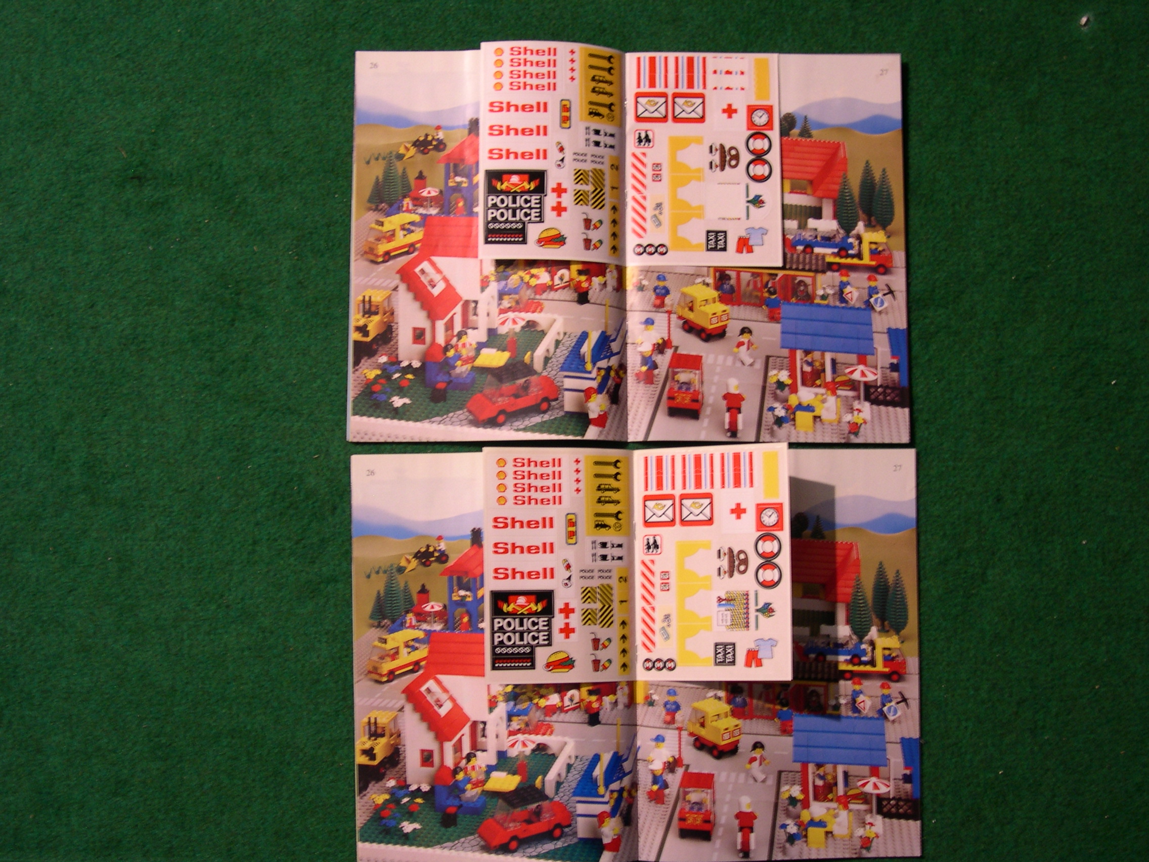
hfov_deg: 40.4
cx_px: 574
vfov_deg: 30.9
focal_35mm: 47
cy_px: 431
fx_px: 1560
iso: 100
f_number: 3.1
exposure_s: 1/5.8
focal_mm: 10.1
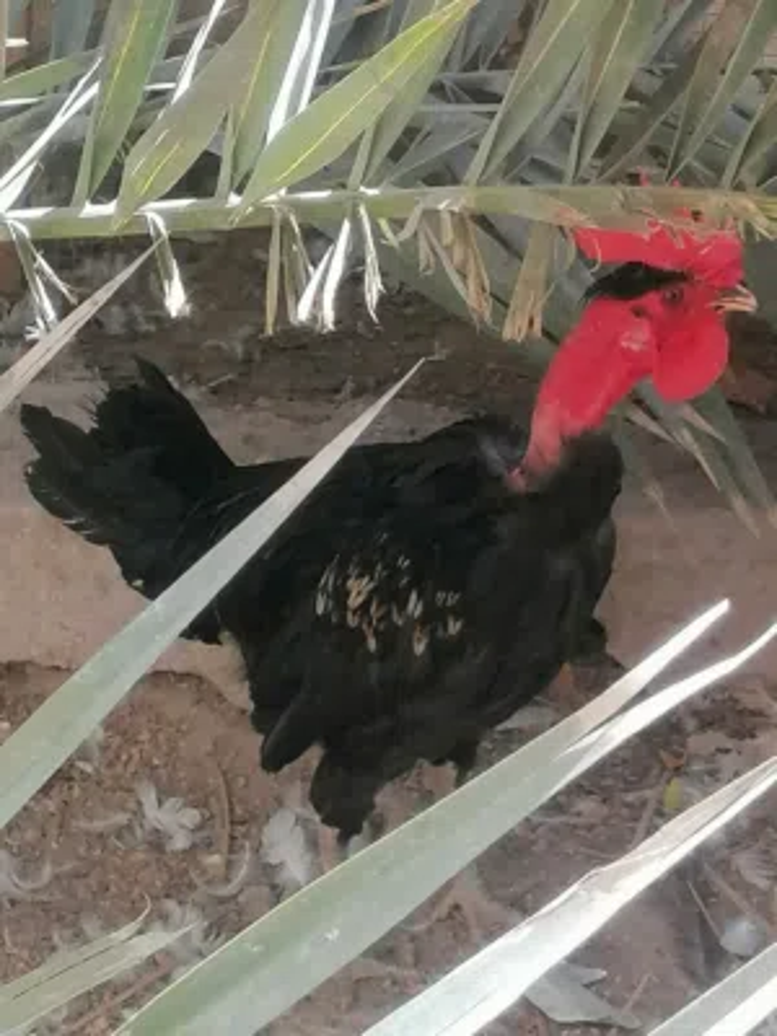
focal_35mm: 120
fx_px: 3591
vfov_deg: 16.4
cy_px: 518
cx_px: 388
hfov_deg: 12.3
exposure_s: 1/285
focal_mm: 4.75
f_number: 1.8
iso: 50
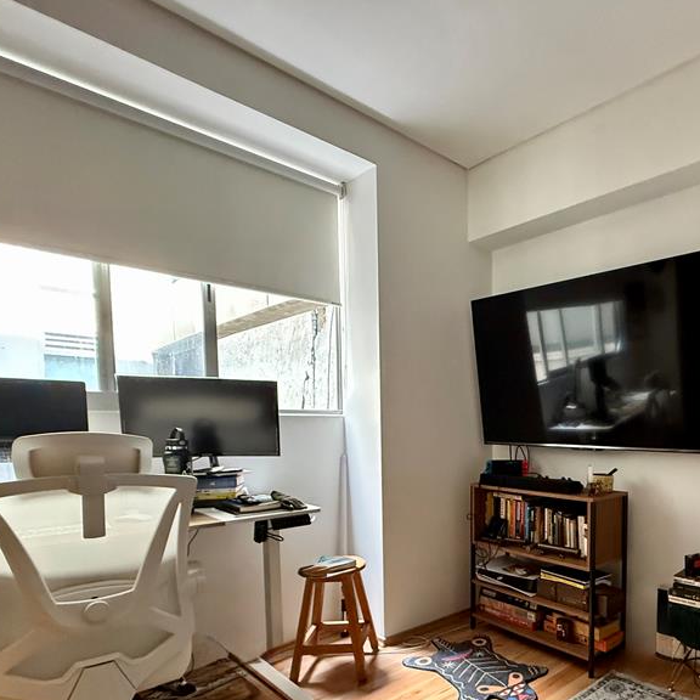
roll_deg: +0.0
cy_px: 457
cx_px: 547
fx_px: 503
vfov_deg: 68.0
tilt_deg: -2.9
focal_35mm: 22
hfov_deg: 64.3
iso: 800
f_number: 2.2
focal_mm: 2.22
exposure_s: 1/60
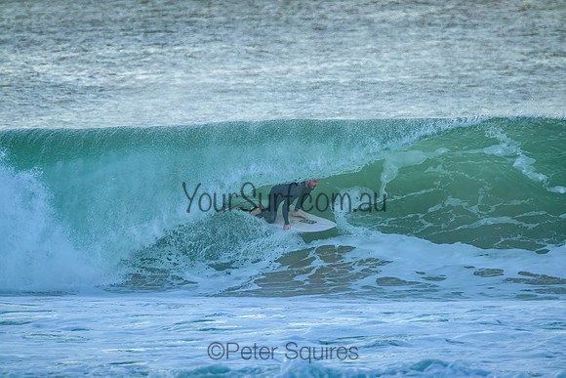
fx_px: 12580
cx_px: 283
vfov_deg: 1.7
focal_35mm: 800
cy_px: 189
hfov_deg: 2.6
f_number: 11
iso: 5000
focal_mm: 800
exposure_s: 1/1250
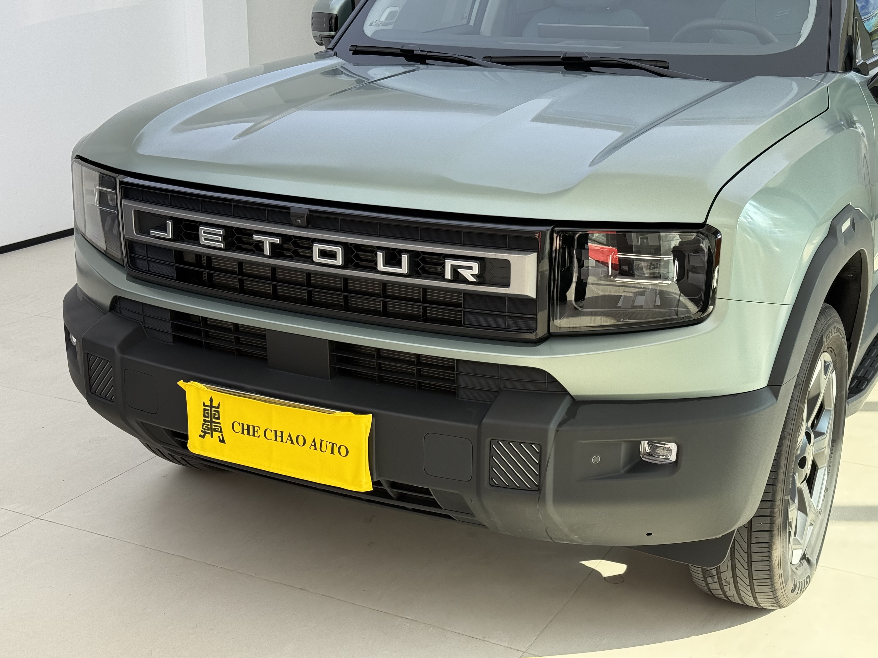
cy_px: 329
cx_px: 439
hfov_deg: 39.7
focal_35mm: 48
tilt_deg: -15.7
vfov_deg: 30.3
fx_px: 1217
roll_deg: -0.3
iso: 80
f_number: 1.78
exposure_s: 1/285
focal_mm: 6.76
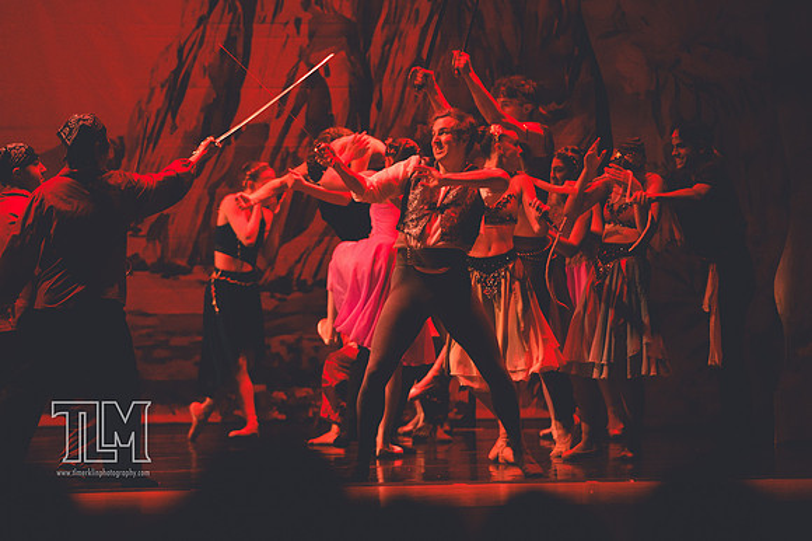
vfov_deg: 5.6
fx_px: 5568
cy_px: 270
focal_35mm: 247
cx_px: 406
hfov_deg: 8.3
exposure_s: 1/500
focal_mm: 165
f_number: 2.8
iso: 5600
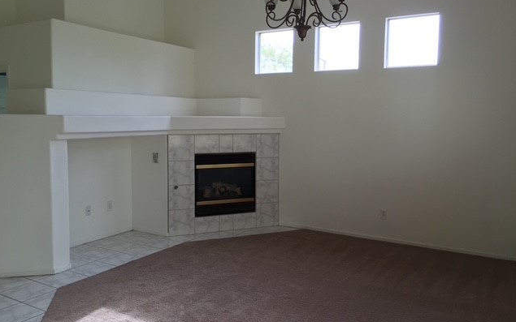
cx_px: 258
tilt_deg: -3.5
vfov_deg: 40.6
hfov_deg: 61.2
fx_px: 436
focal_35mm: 31
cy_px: 157
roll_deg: -0.9
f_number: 2.2
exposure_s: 1/60
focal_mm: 4.15
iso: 40
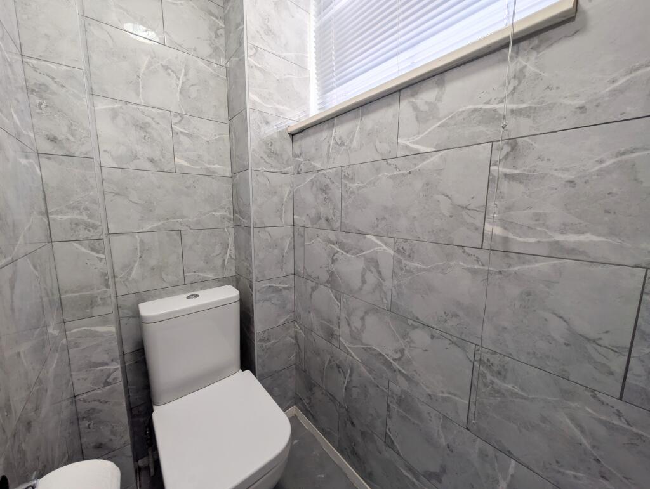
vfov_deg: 94.6
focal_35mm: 12
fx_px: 226
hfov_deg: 110.5
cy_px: 244
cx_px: 325
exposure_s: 1/129
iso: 48
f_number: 1.7
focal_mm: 2.02
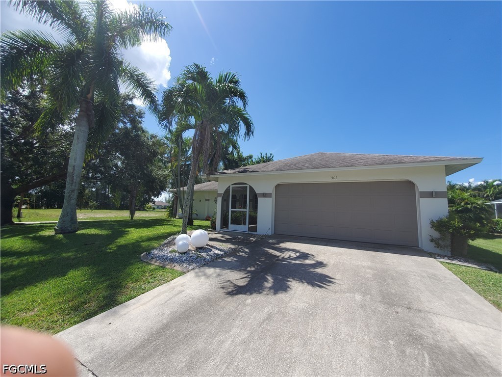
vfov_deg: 89.9
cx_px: 251
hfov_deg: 106.2
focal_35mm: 13
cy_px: 188
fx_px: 189
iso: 50
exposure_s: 1/916
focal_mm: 1.8
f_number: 2.2
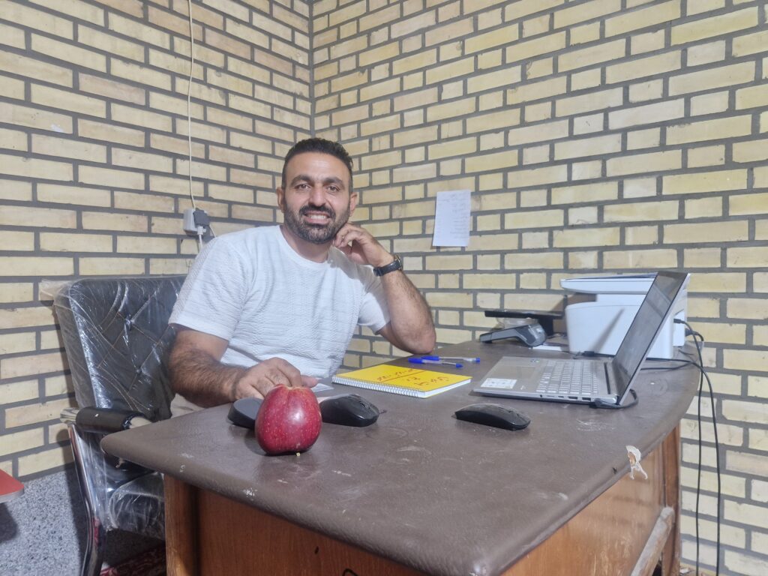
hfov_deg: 73.9
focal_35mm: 23
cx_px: 384
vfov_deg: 58.9
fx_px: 510
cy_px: 288
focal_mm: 5.54
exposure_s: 1/50
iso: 500
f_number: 1.8
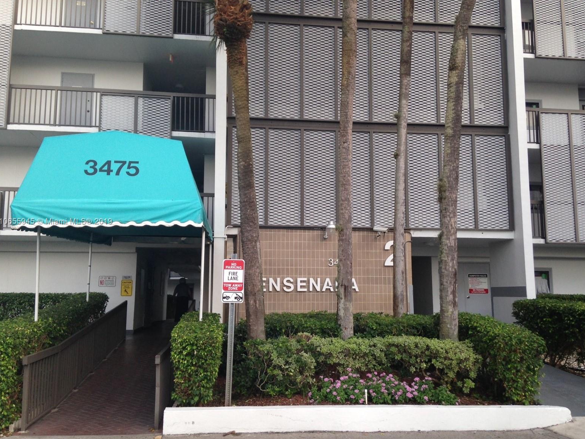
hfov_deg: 54.0
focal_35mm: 34
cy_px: 222
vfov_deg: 41.8
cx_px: 293
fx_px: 575
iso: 50
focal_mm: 4.12
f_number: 2.4
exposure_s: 1/120
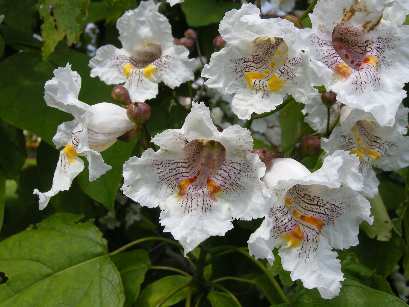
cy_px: 154
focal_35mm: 35
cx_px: 204
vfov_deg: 40.7
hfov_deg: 52.6
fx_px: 414
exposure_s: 1/177
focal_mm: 7.5
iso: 64
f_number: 5.4
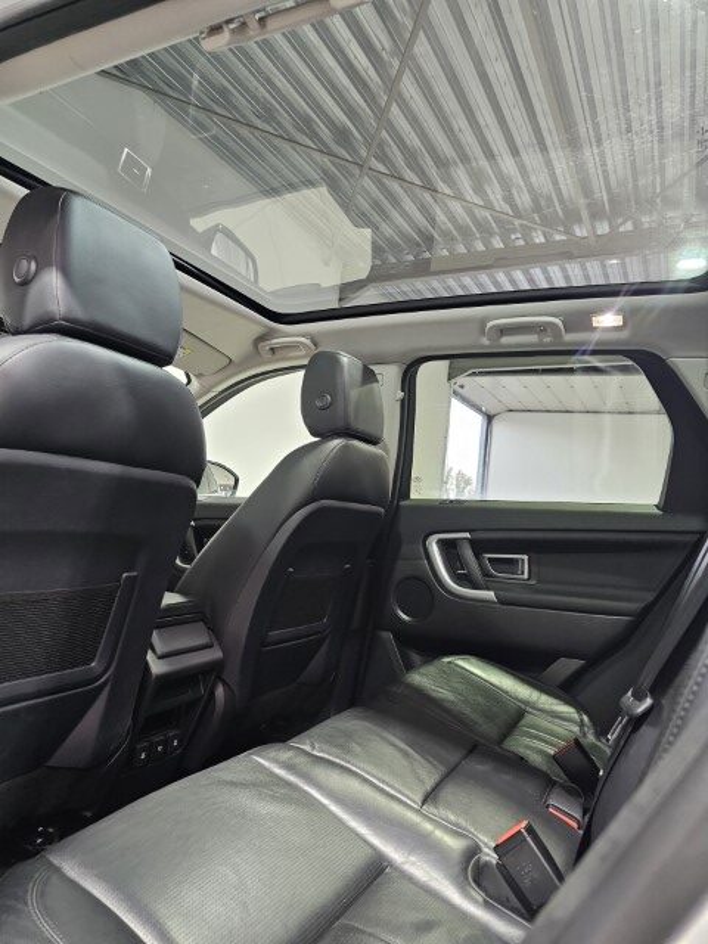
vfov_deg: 73.9
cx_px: 354
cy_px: 472
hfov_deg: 58.9
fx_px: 627
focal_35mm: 23
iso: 1000
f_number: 1.7
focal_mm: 6.3
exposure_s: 1/120
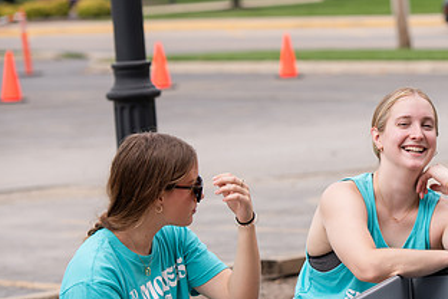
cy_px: 185
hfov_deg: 9.8
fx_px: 2588
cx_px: 409
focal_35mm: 208
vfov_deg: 6.6
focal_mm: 112
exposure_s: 1/250
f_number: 4.5
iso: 64
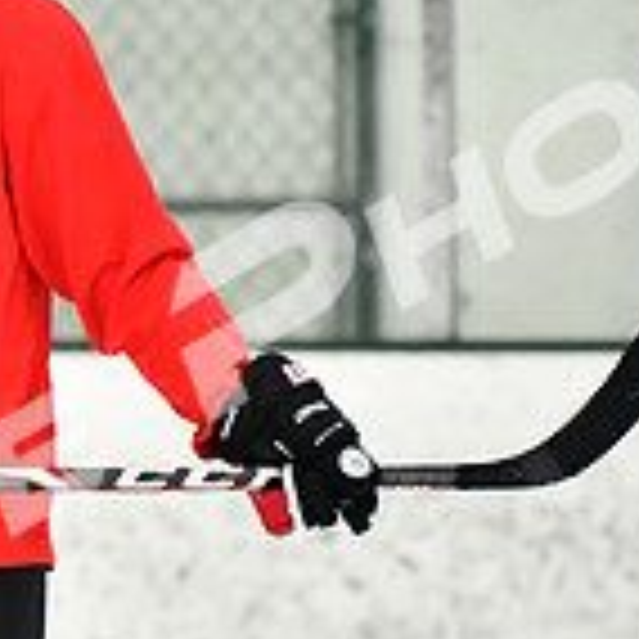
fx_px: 20676
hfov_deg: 1.8
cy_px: 488
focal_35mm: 990
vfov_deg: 1.8
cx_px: -76
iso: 5000
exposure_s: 1/1250
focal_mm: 190
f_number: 2.8
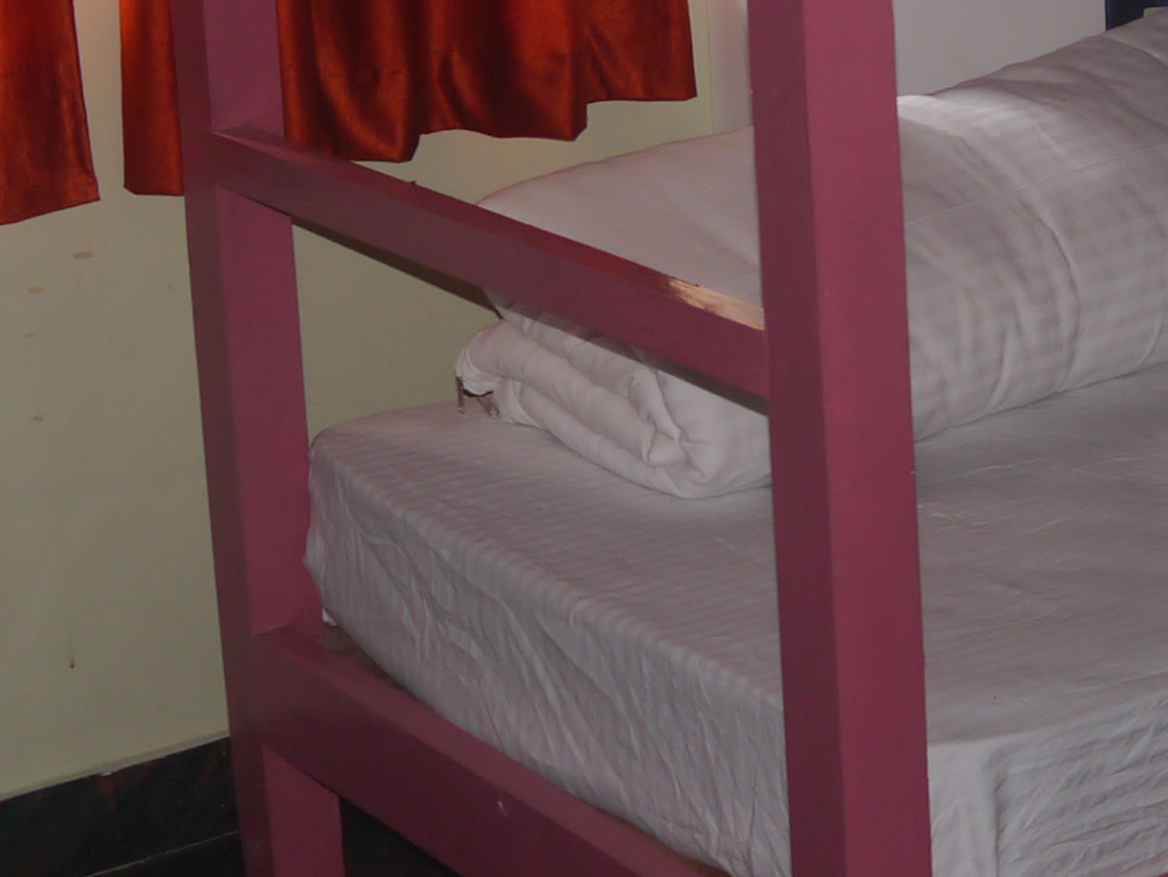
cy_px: -230
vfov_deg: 13.8
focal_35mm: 104
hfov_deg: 18.7
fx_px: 3510
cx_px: 954
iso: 160
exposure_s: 1/60
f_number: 3.5
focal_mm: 14
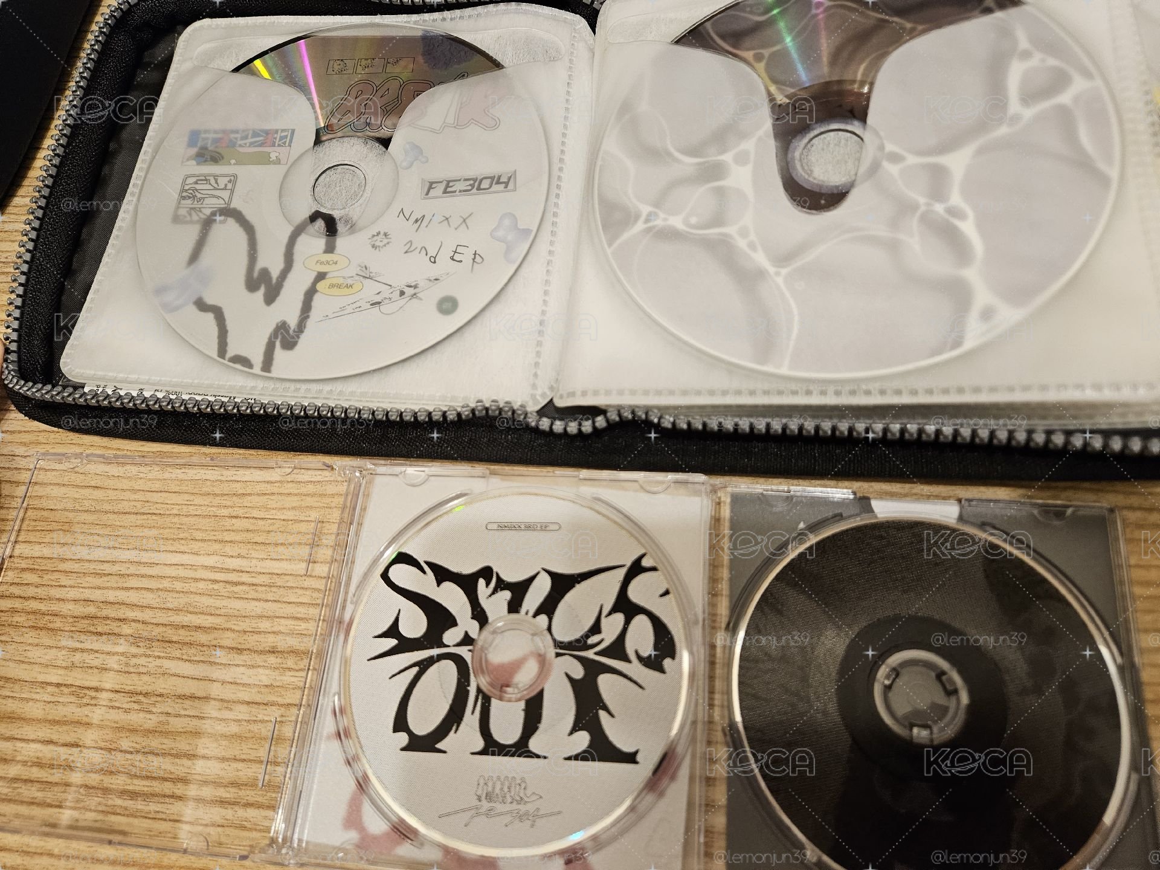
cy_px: 435
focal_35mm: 23
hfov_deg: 73.9
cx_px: 580
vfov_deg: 58.9
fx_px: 771
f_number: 1.8
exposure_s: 1/120
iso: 320
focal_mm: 5.4
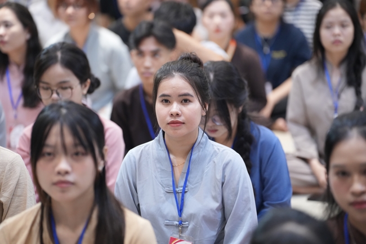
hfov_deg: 13.7
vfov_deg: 9.1
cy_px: 122
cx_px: 183
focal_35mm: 150
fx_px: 1525
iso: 4000
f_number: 2.8
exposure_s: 1/200
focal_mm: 150
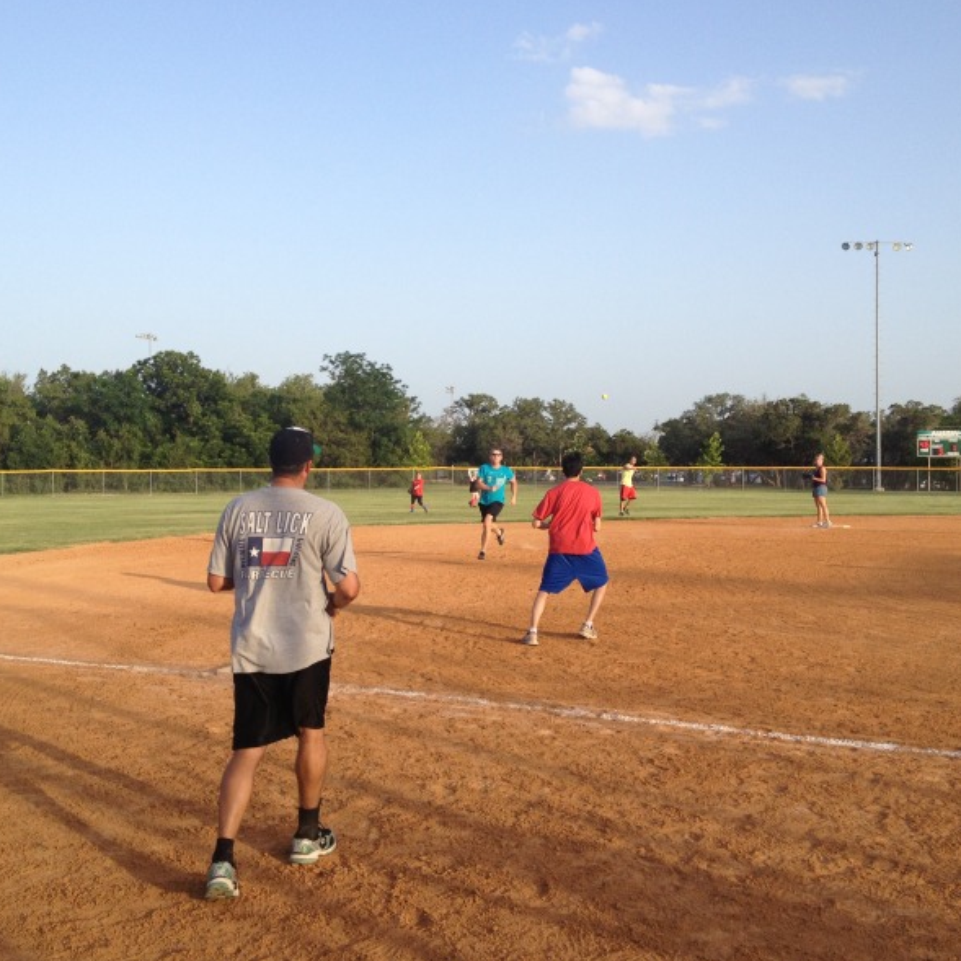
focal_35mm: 42
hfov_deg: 40.0
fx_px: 1319
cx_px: 462
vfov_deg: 40.0
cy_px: 480
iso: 50
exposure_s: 1/717
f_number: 2.4
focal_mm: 4.28
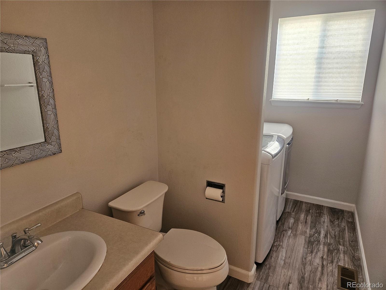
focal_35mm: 23
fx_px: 256
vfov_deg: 58.9
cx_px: 193
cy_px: 145
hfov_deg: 73.9
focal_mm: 5.4
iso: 250
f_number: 1.8
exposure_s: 1/120
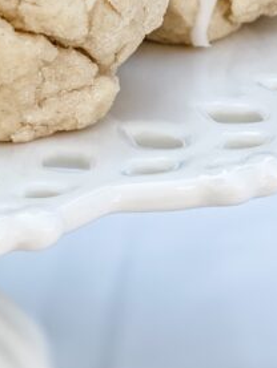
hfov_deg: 7.7
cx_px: -7
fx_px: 2047
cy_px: -80
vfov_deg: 10.1
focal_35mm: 192
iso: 20
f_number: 2
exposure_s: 1/240
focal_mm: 6
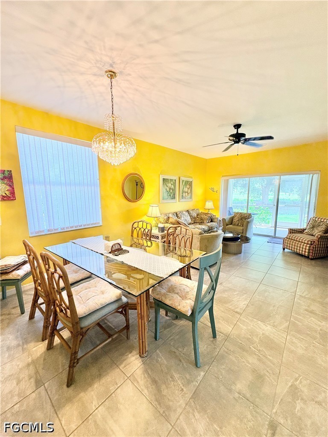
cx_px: 164
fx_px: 177
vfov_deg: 102.1
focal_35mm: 14
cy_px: 218
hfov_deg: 85.7
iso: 320
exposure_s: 1/120
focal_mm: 2.22
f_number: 2.2
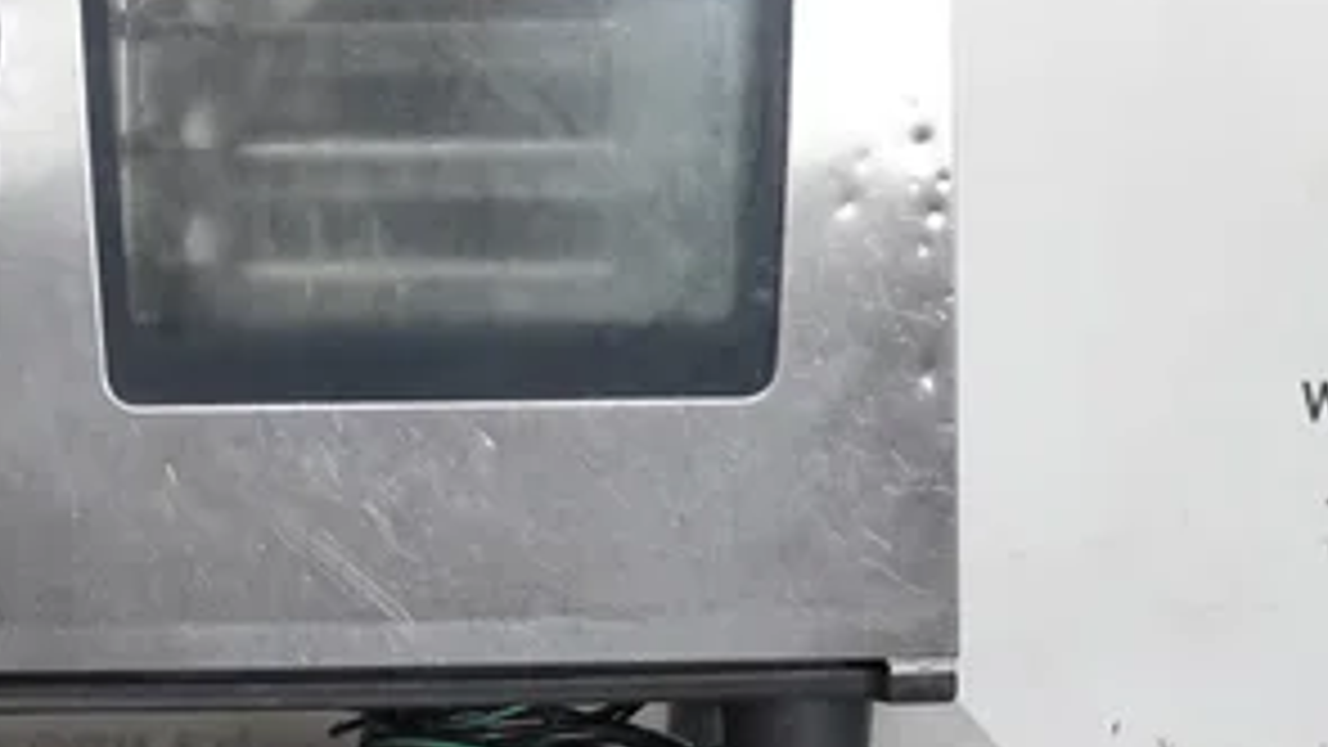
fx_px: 4508
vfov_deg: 9.4
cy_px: -94
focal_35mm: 128
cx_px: 284
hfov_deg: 16.6
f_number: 4
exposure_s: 1/50
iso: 1000
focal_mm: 18.24
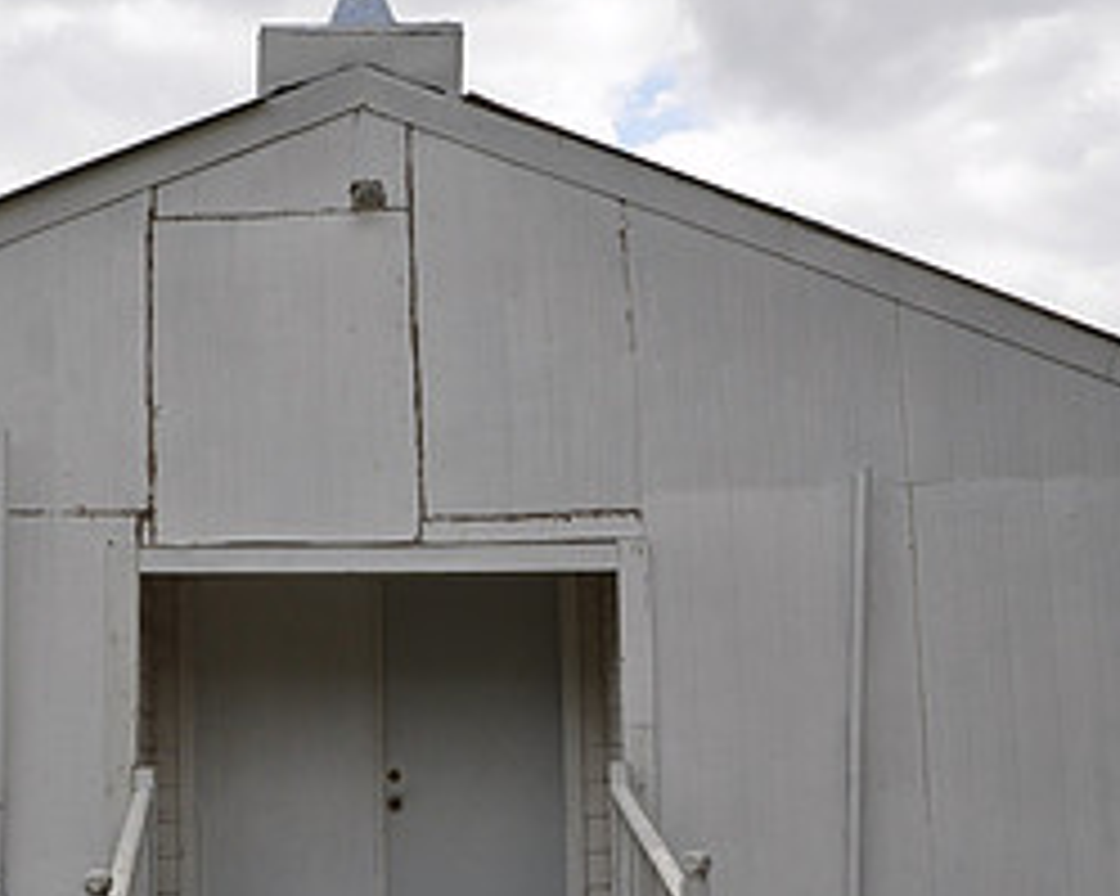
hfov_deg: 26.3
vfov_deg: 21.2
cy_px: 443
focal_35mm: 72
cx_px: 382
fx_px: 2386
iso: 200
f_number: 7.1
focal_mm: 22
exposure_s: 1/200
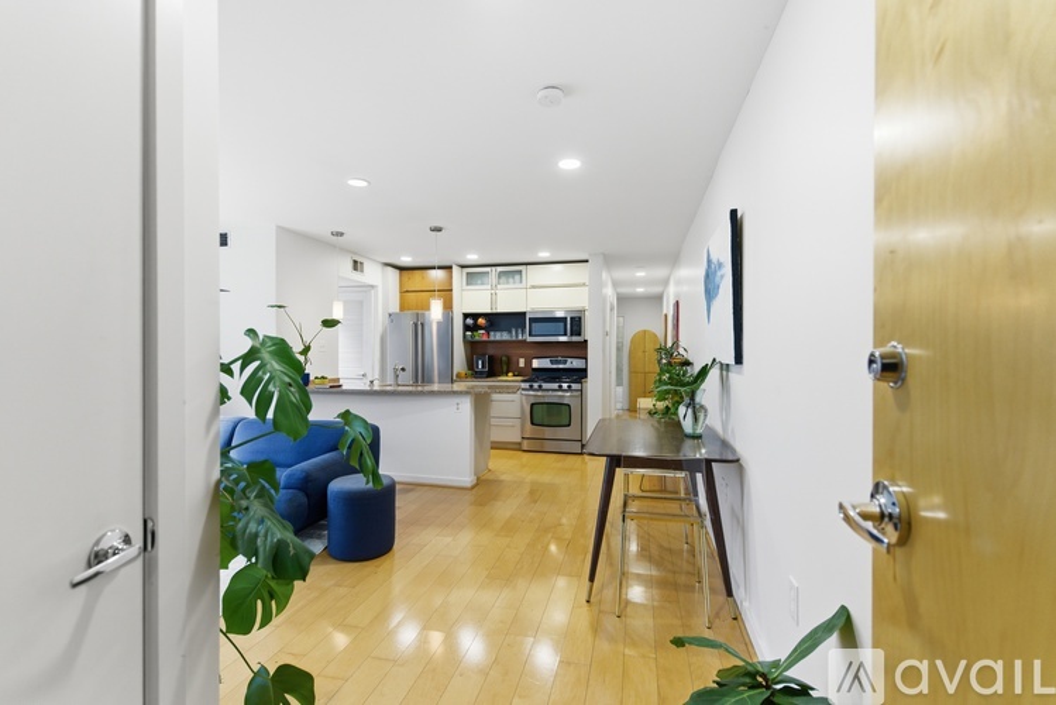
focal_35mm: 16
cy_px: 352
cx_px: 528
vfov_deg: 73.8
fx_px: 469
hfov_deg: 96.7
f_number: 4
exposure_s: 1/800
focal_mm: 16
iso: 800
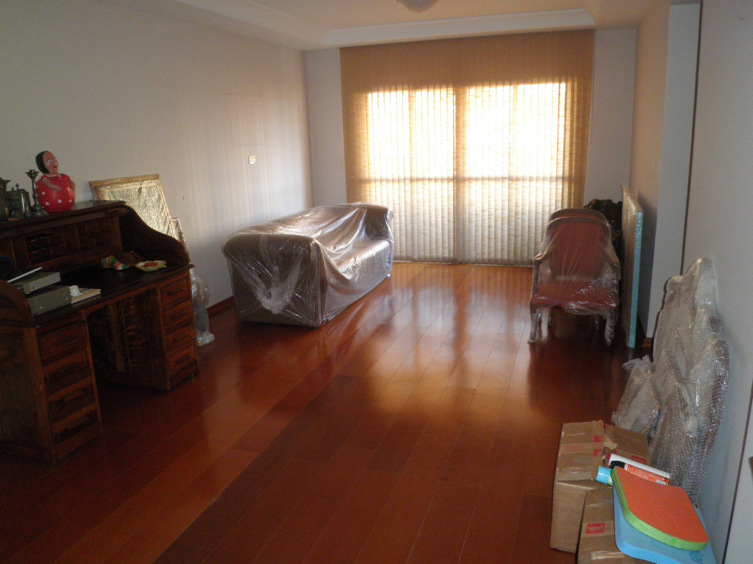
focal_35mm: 26
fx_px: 566
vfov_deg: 53.1
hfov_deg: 67.3
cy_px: 282
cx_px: 376
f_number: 2.8
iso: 250
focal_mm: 4.7
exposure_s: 1/30
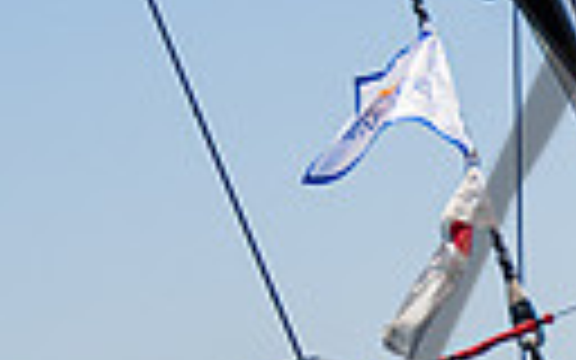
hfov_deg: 5.2
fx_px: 6028
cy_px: 355
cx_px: 1752
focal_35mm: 384
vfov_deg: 3.4
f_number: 8
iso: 500
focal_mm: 58
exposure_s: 1/2000
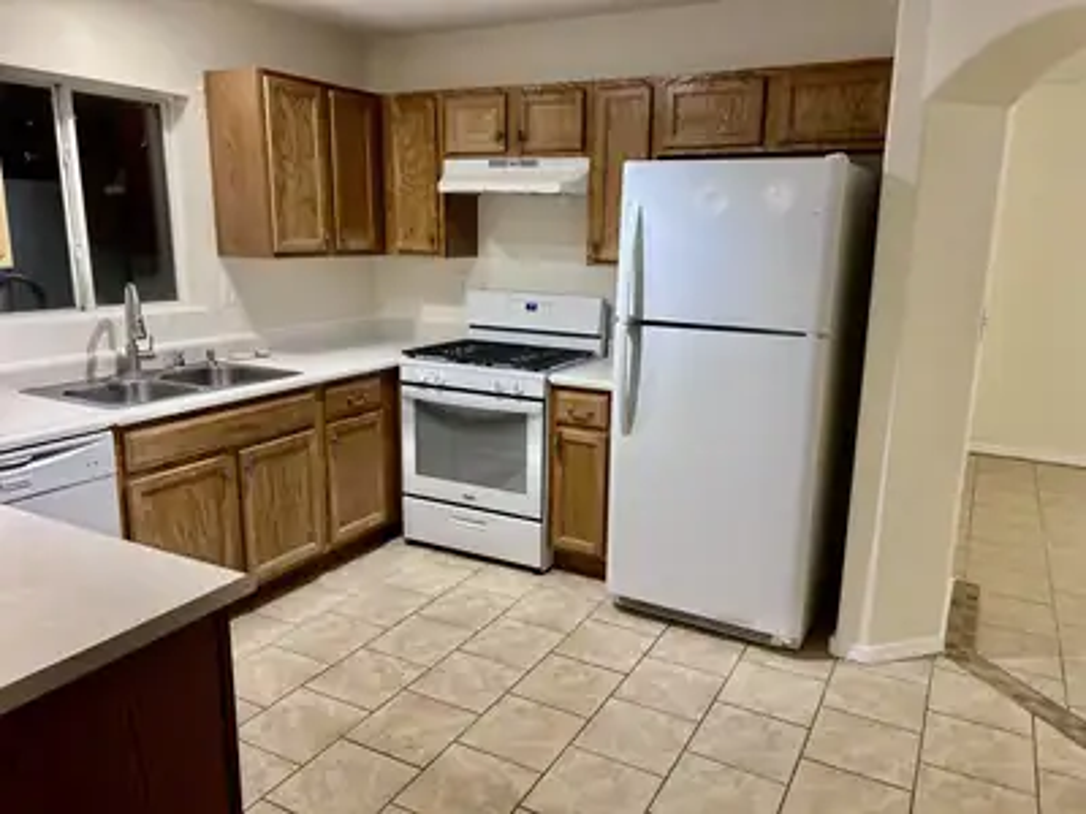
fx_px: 816
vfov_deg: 53.1
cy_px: 407
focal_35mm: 26
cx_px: 543
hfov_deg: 67.3
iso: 100
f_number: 1.5
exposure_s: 1/60
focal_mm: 5.7
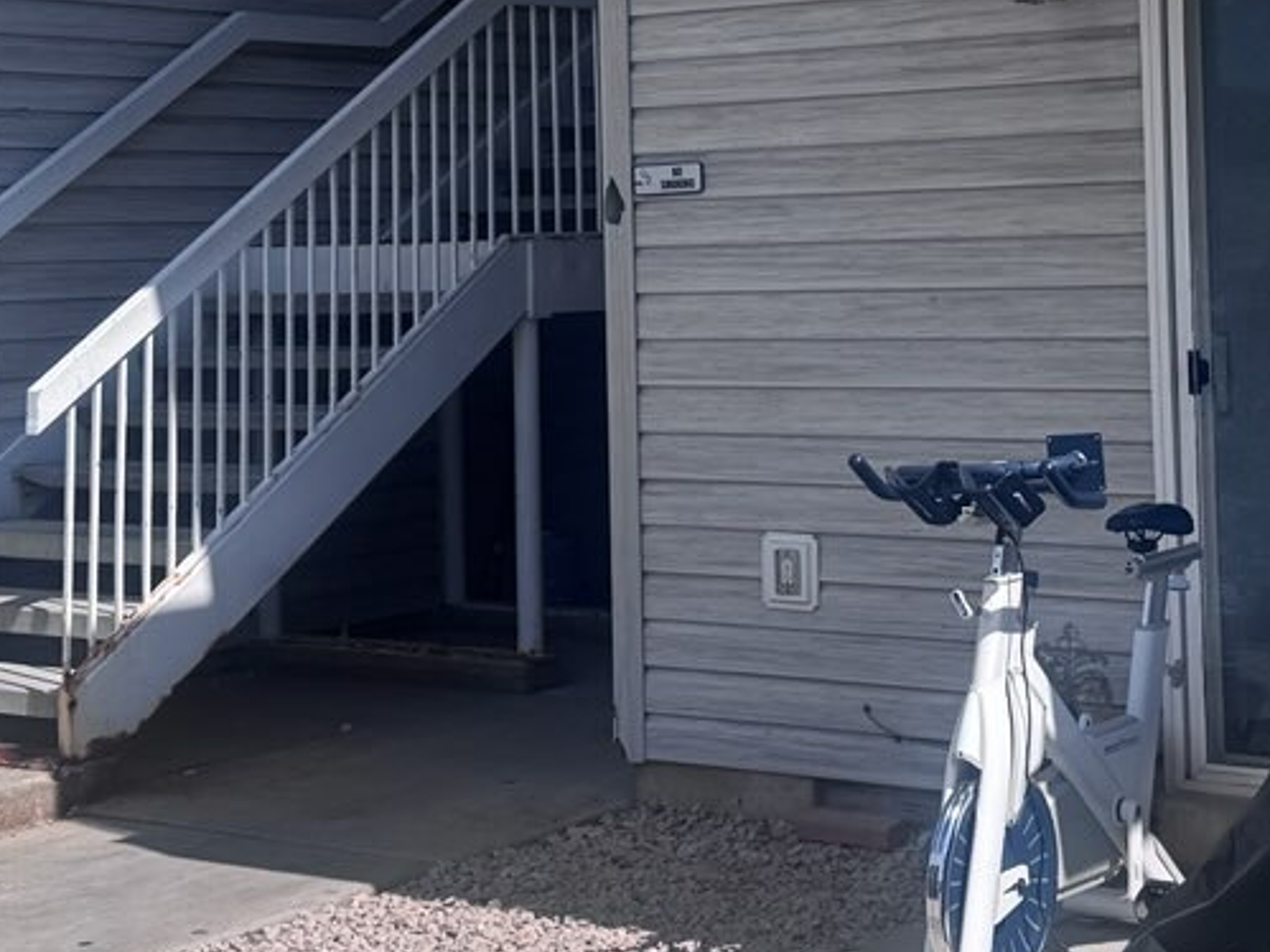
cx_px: 799
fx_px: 2824
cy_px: 148
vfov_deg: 18.9
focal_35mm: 77
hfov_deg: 25.3
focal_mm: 6.76
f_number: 1.78
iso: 80
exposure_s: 1/5814
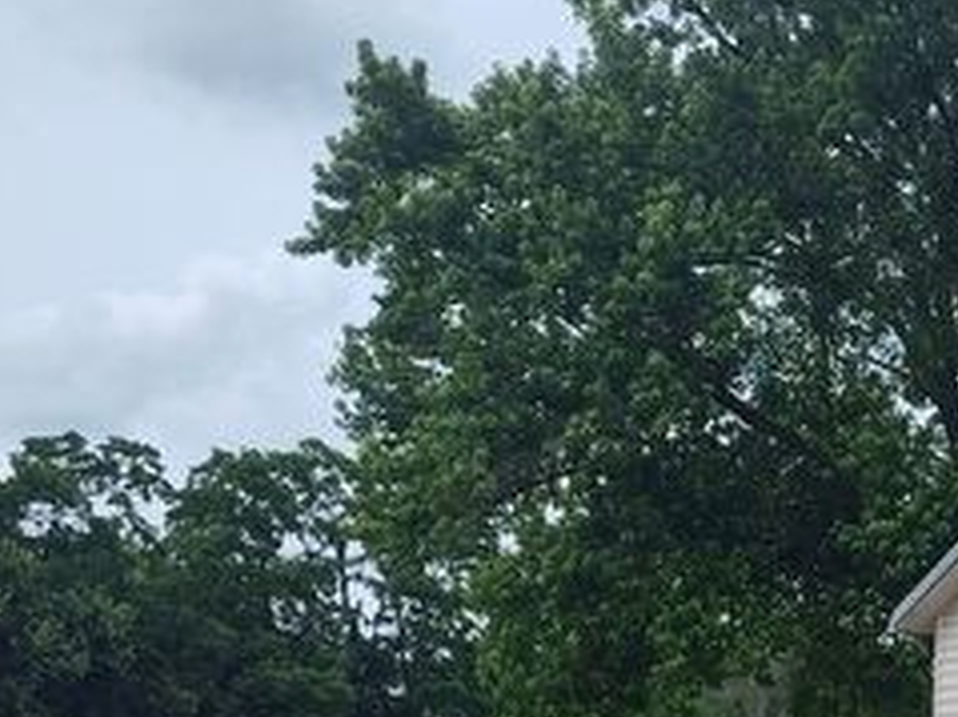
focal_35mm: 77
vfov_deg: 18.4
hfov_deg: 24.0
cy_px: 793
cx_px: 1010
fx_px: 2130
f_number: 1.8
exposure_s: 1/2214
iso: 100
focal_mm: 5.56
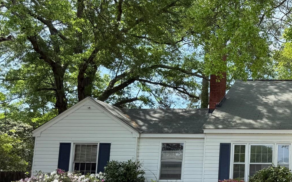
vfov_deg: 25.2
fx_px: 406
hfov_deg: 35.8
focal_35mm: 51
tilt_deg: +9.1
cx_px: 290
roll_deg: -1.3
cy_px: 124
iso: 80
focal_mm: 6.76
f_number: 1.78
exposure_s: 1/1139
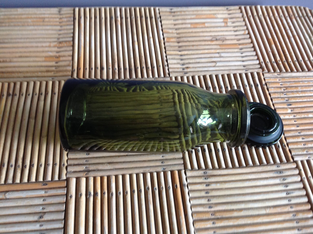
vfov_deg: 40.6
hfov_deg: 52.7
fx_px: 316
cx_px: 156
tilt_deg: -58.2
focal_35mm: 35
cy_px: 117
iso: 160
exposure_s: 1/15
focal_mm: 4.28
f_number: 2.4
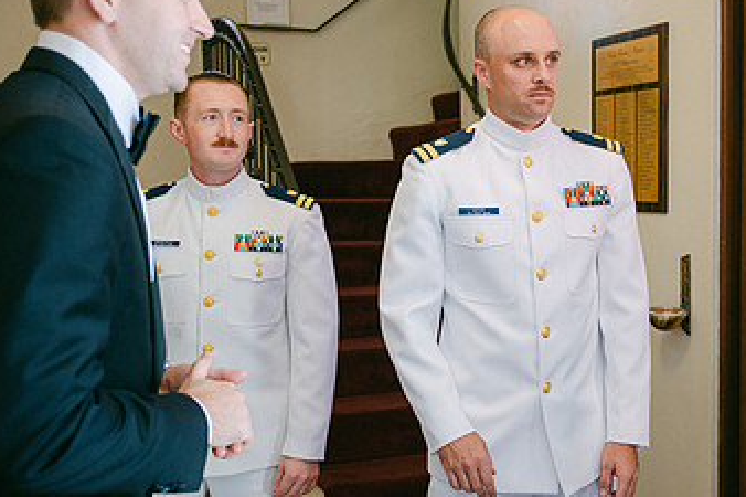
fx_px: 994
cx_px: 519
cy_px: 254
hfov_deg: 40.4
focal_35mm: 48
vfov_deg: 28.0
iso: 450
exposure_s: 1/125
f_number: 2.8
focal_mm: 28
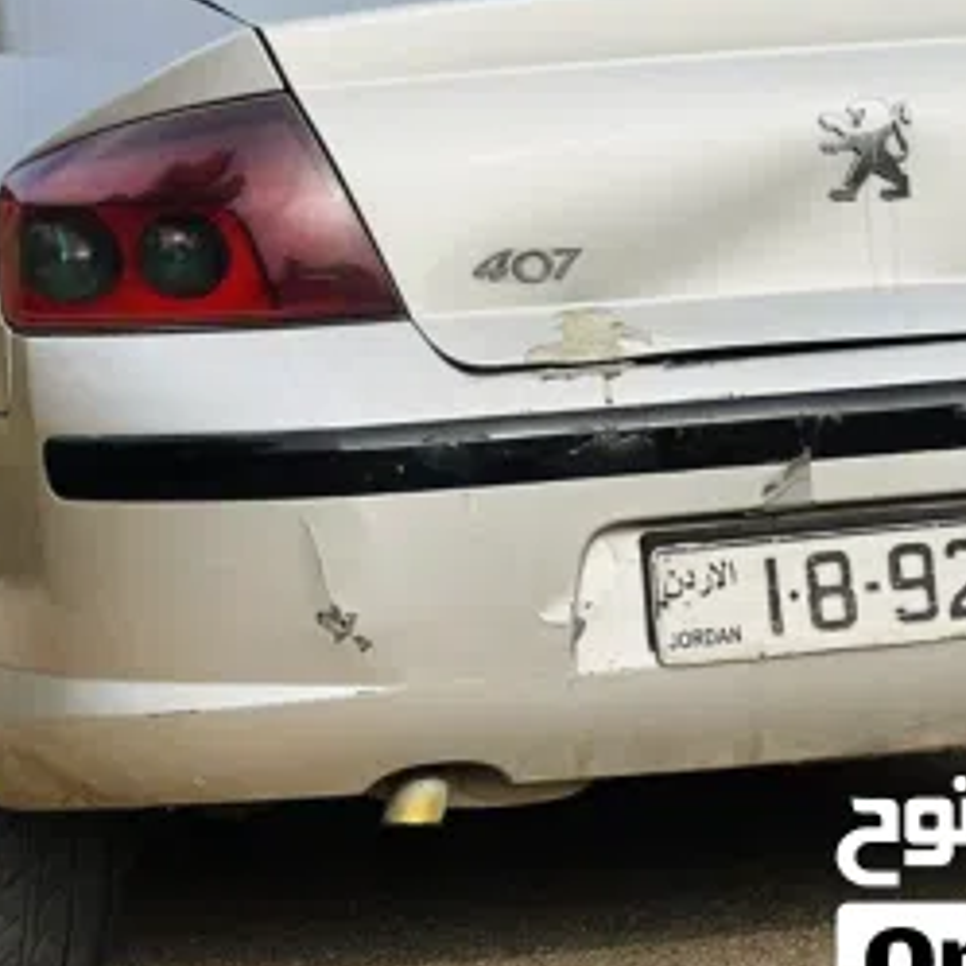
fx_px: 5525
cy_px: 202
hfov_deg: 10.0
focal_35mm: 175
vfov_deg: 10.0
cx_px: 252
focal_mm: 9
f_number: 2.8
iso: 32
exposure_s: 1/405
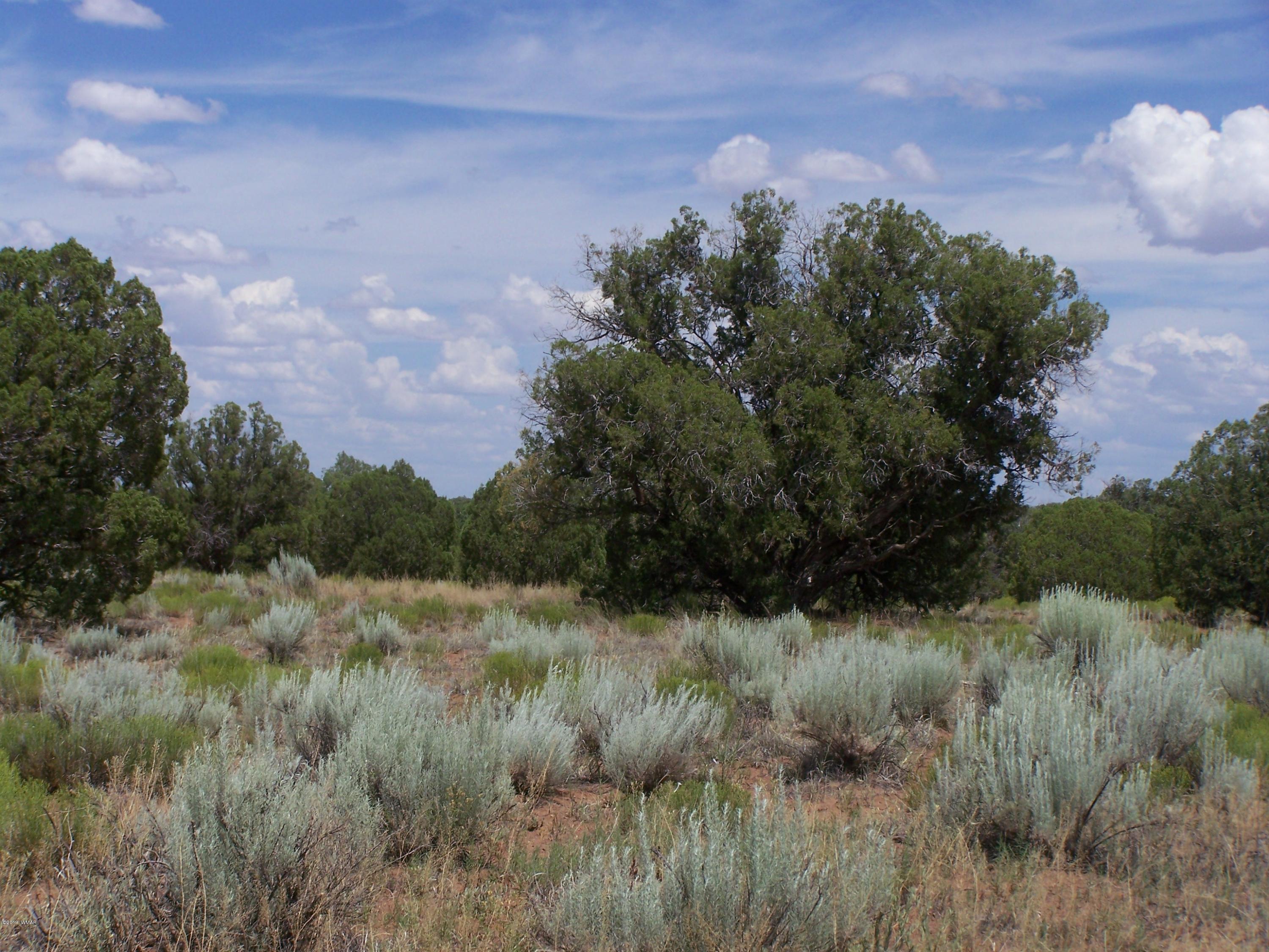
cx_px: 634
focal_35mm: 82
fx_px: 3006
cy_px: 476
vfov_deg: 18.0
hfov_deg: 23.8
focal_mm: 13.7
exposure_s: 1/800
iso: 64
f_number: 4.5
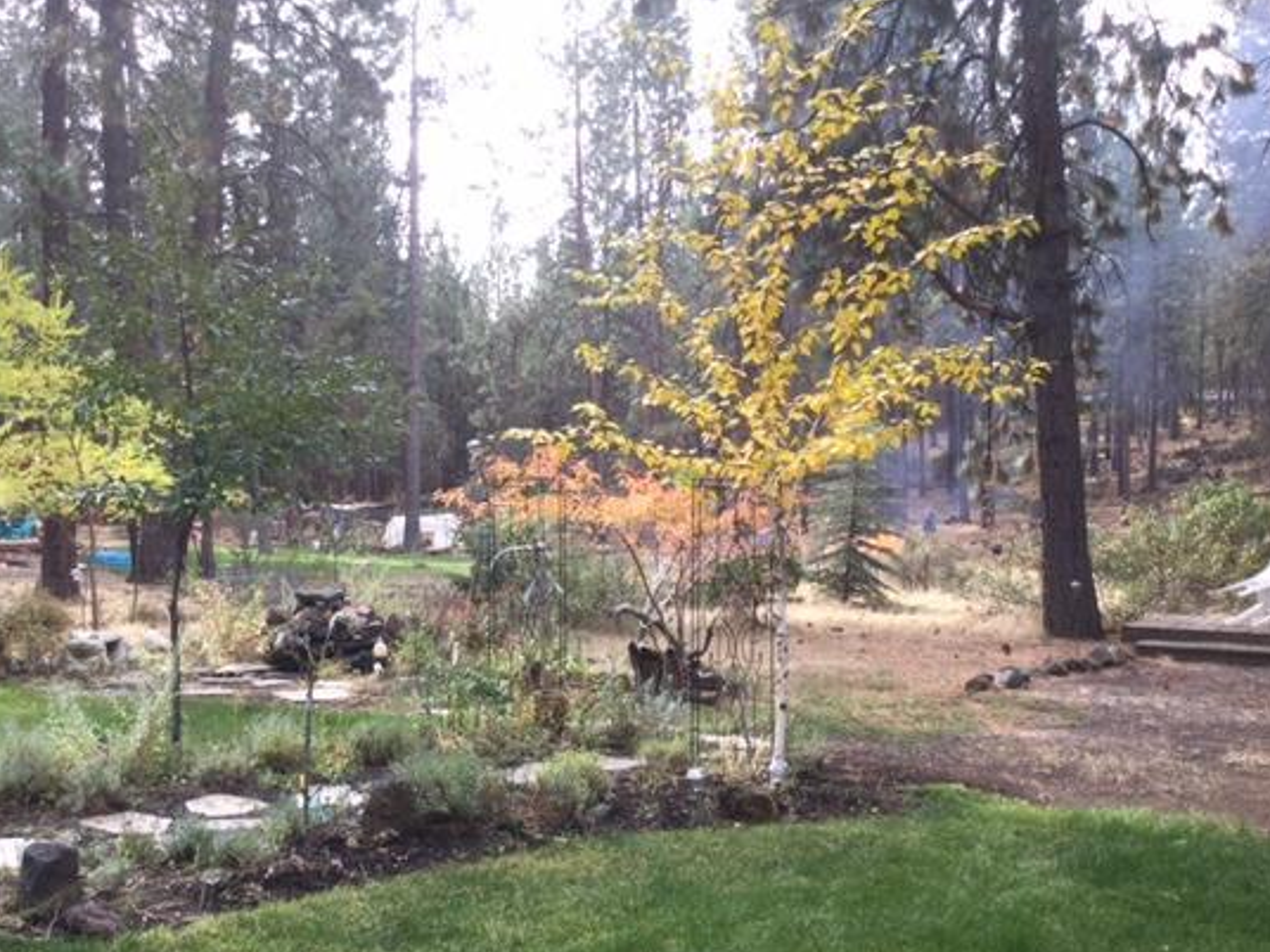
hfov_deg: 49.9
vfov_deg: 38.6
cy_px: 545
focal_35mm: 37
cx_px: 524
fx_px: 1357
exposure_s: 1/120
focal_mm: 3.3
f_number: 2.4
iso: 25
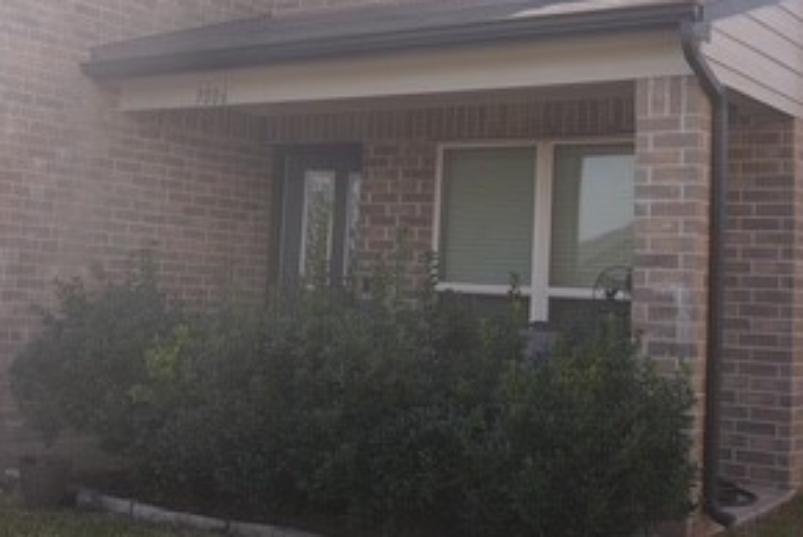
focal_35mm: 53
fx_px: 1183
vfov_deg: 24.9
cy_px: 66
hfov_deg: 37.4
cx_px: 352
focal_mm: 24
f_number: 8
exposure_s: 1/125
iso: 80
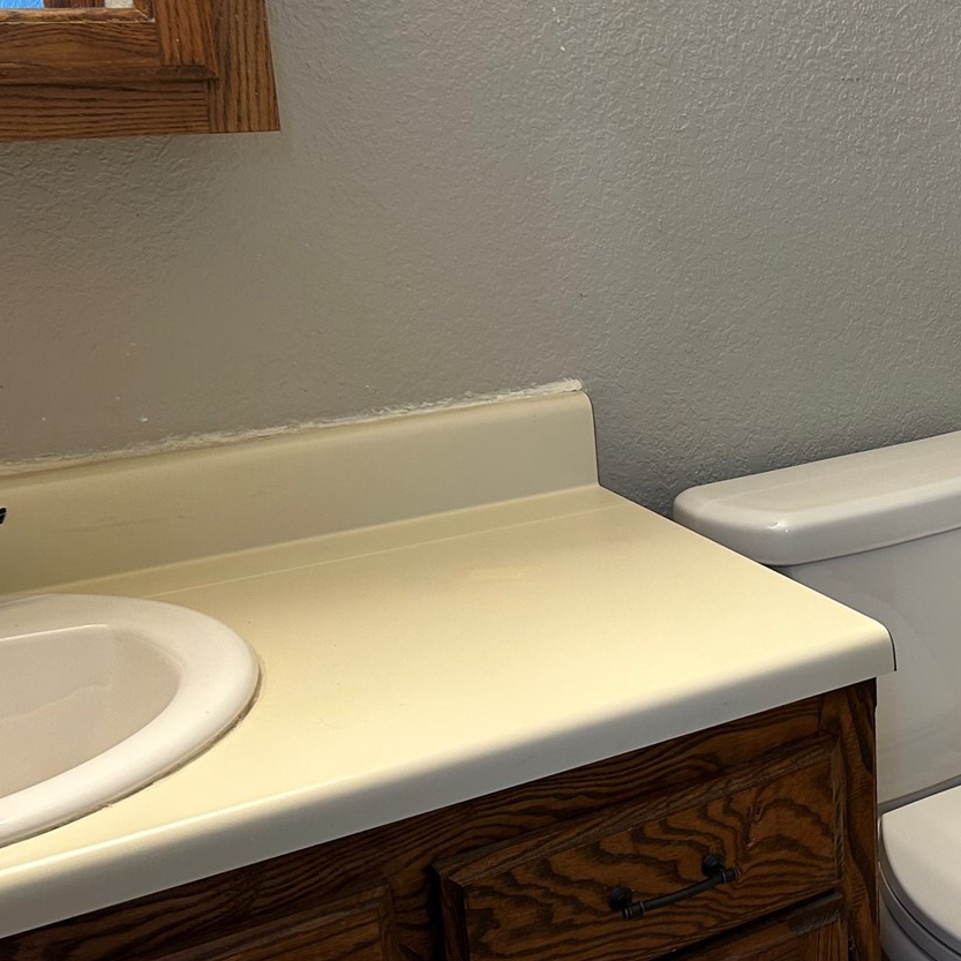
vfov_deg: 32.2
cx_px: 1019
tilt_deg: -17.2
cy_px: 498
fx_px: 1665
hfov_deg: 29.5
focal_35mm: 53
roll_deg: +0.2
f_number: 1.5
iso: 100
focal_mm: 5.7
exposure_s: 1/60
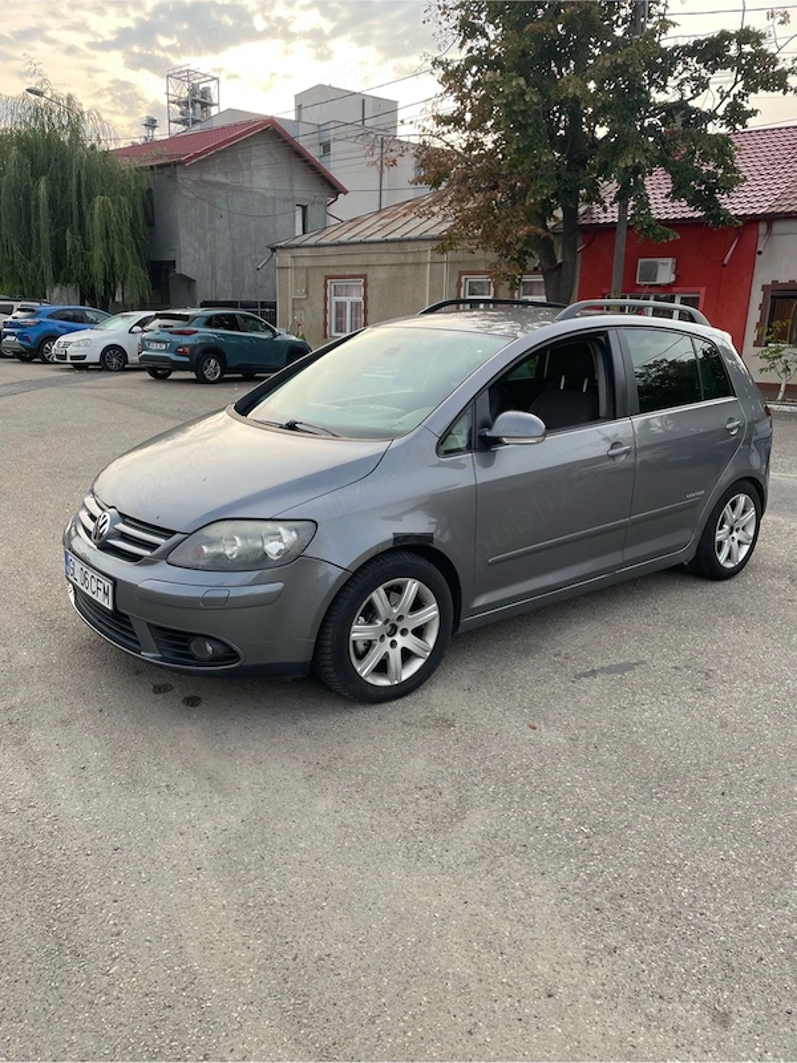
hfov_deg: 53.1
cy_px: 532
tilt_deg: -14.3
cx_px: 398
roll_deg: -1.0
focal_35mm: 26
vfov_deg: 67.3
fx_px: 798
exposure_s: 1/447
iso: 32
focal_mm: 4.2
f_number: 1.6
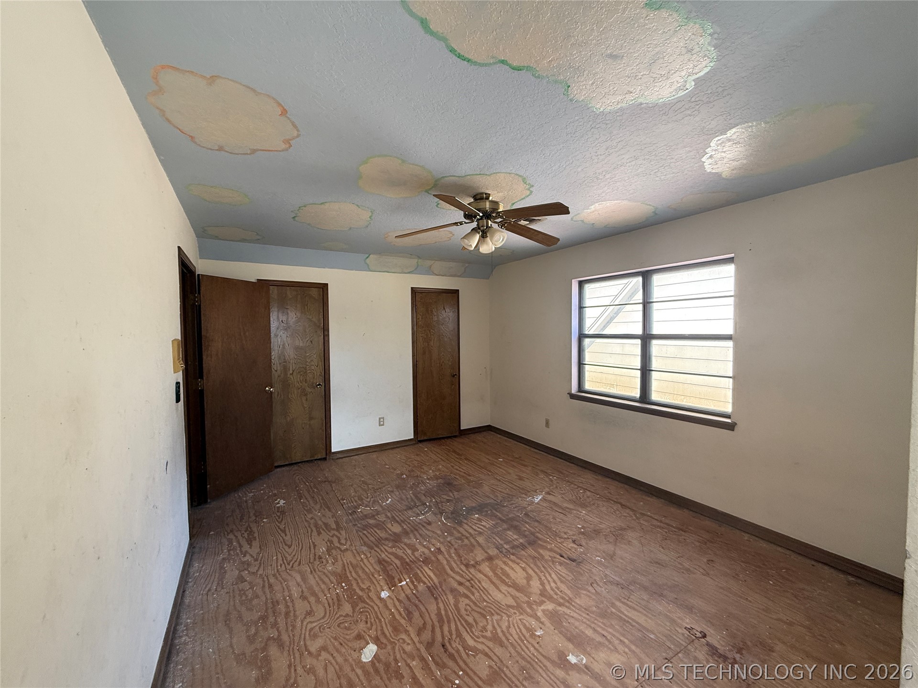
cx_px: 459
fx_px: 371
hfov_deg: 102.1
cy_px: 344
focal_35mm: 14
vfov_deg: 85.7
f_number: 2.2
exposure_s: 1/99
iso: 200
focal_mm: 2.22
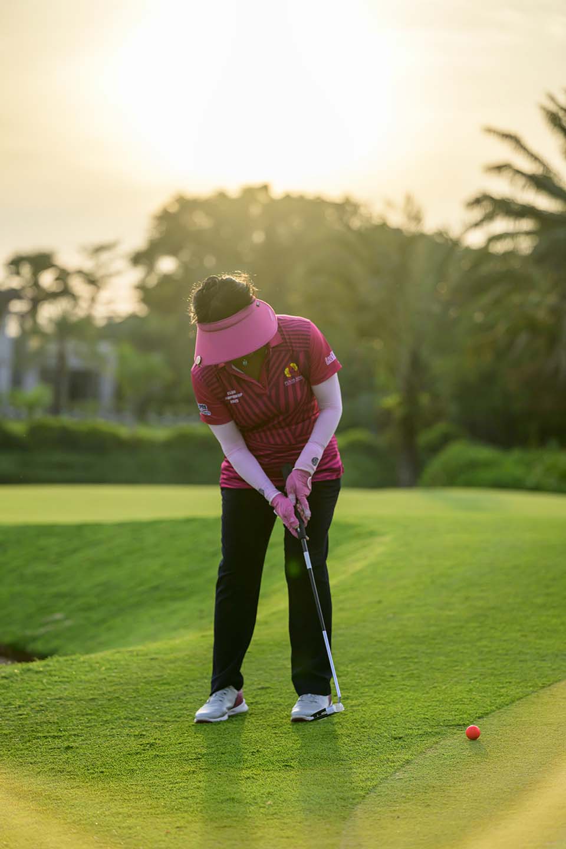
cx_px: 283
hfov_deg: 12.5
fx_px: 2594
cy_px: 424
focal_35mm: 110
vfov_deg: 18.6
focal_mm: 110
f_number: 2.8
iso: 400
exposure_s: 1/4000
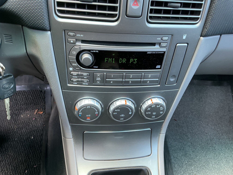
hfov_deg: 61.7
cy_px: 88
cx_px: 116
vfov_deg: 48.2
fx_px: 195
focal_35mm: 29
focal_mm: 3
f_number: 1.8
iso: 80
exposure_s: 1/60
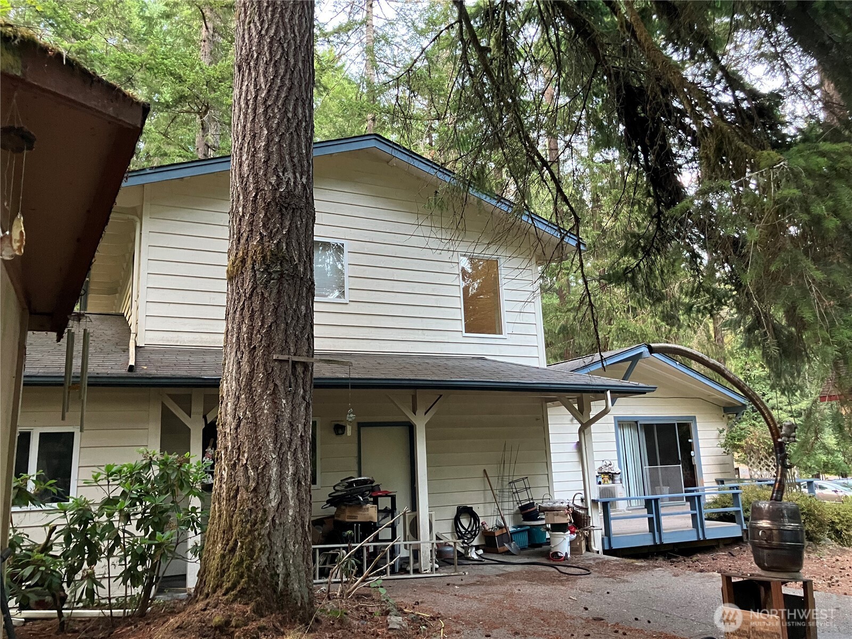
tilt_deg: +11.3
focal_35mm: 28
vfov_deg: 49.7
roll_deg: +2.6
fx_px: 689
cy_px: 320
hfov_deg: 63.4
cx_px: 426
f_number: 1.8
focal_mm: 3.99
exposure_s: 1/37
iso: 400
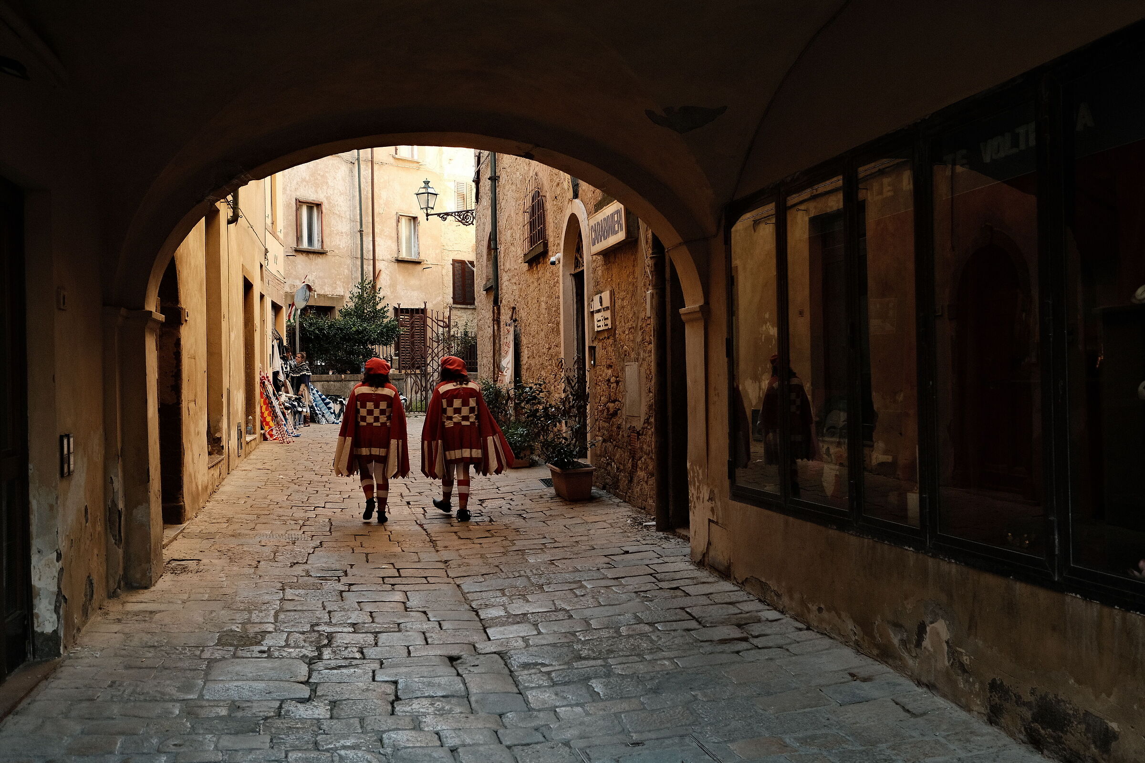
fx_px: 1145
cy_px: 382
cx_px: 572
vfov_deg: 36.9
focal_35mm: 36
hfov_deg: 53.1
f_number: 4
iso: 320
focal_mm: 24
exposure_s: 1/100
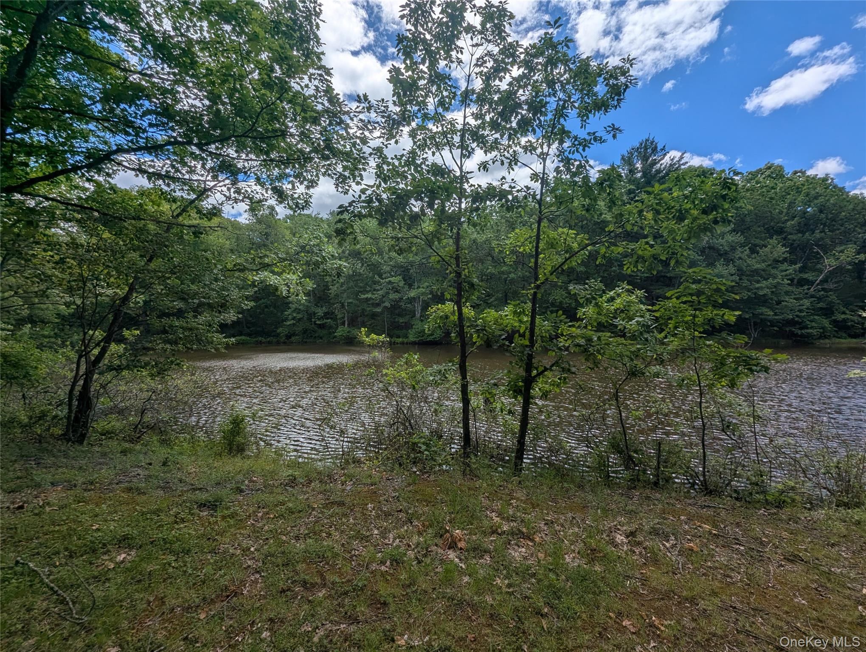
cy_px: 326
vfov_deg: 90.1
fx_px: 326
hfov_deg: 106.1
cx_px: 433
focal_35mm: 13
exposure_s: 1/2439
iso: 38
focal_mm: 1.95
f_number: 2.2
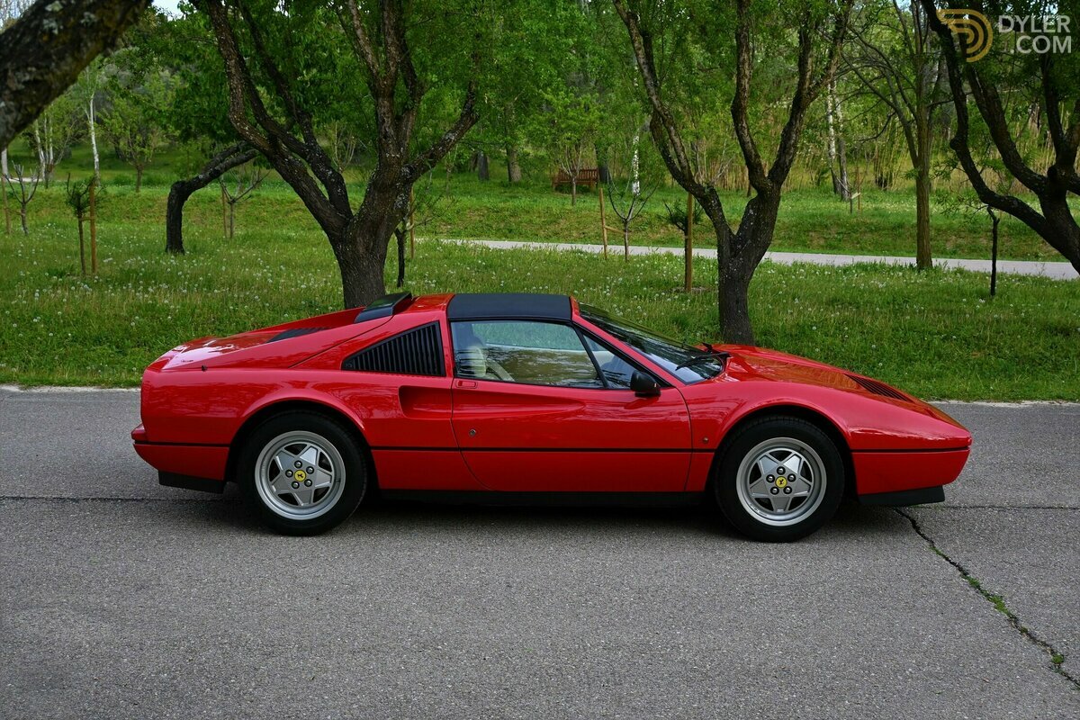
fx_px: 1260
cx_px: 540
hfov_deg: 46.4
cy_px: 360
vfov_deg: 31.9
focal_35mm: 42
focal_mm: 28
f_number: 4.5
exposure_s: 1/250
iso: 250
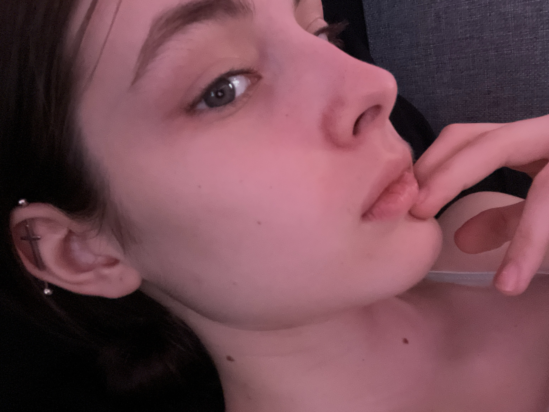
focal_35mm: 30
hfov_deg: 60.0
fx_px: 476
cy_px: 206
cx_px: 274
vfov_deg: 46.8
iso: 1000
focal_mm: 2.71
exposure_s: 1/15
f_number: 2.2
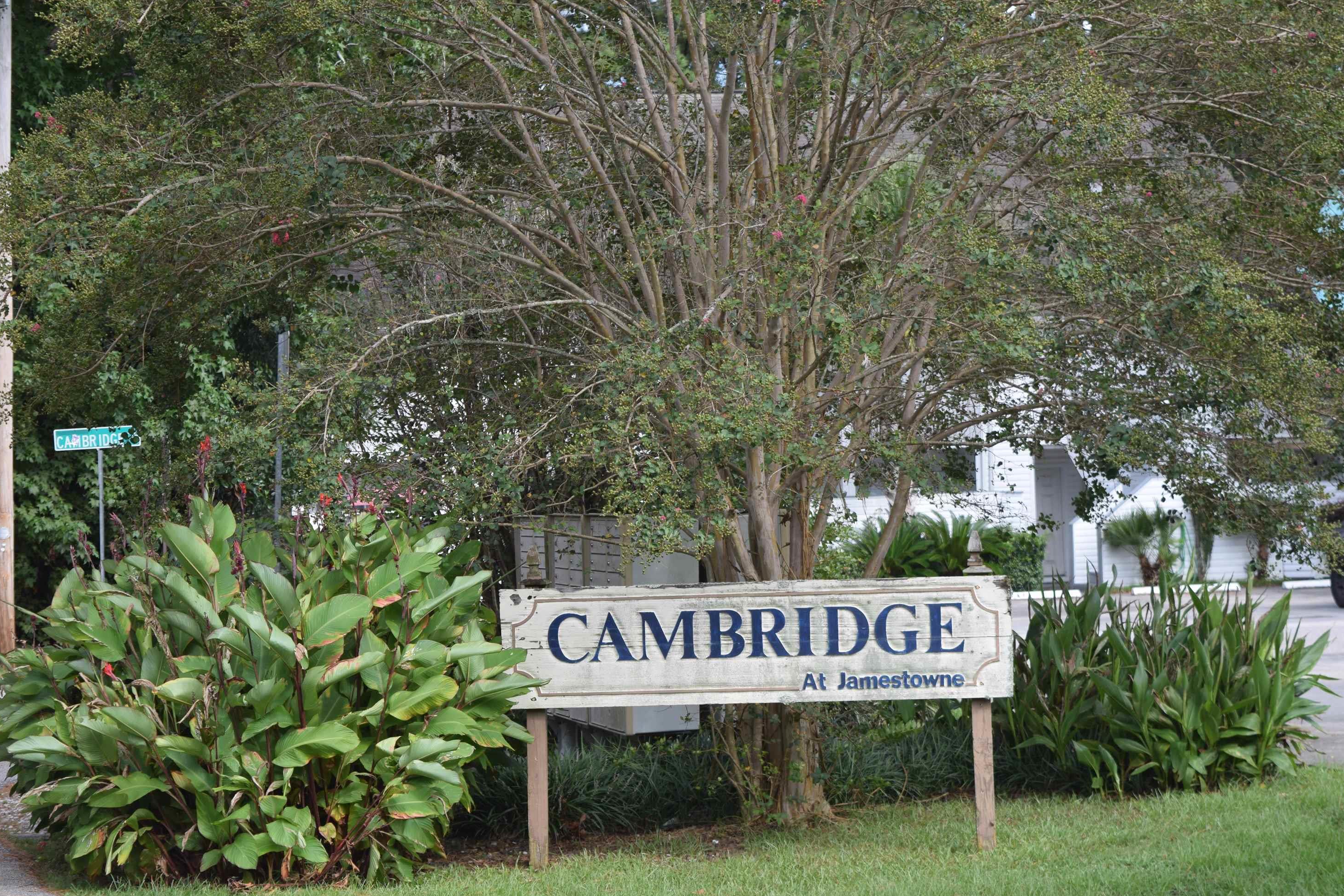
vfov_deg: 17.3
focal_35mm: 79
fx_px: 2949
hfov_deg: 25.7
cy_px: 471
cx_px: 704
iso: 200
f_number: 5.6
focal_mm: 50
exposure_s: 1/320
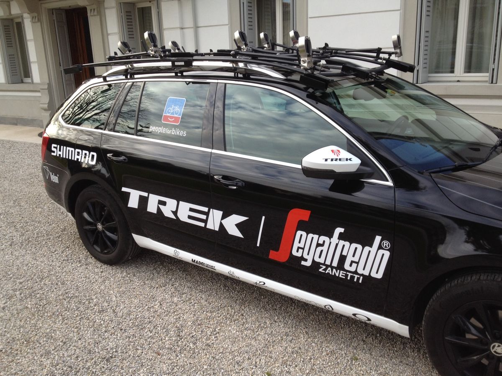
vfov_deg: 40.7
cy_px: 188
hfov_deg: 52.6
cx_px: 251
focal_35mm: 35
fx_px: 508
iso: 50
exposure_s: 1/274
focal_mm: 4.28
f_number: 2.4
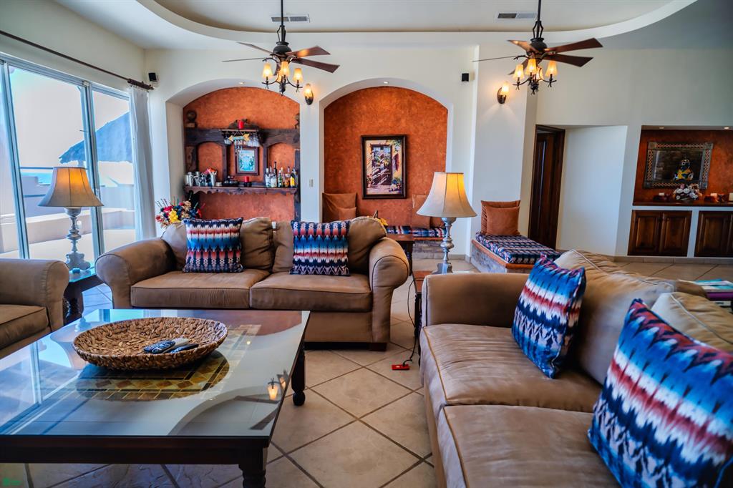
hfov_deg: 84.0
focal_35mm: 20
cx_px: 366
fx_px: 407
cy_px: 244
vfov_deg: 61.9
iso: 400
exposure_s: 1/250
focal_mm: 20
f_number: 2.8
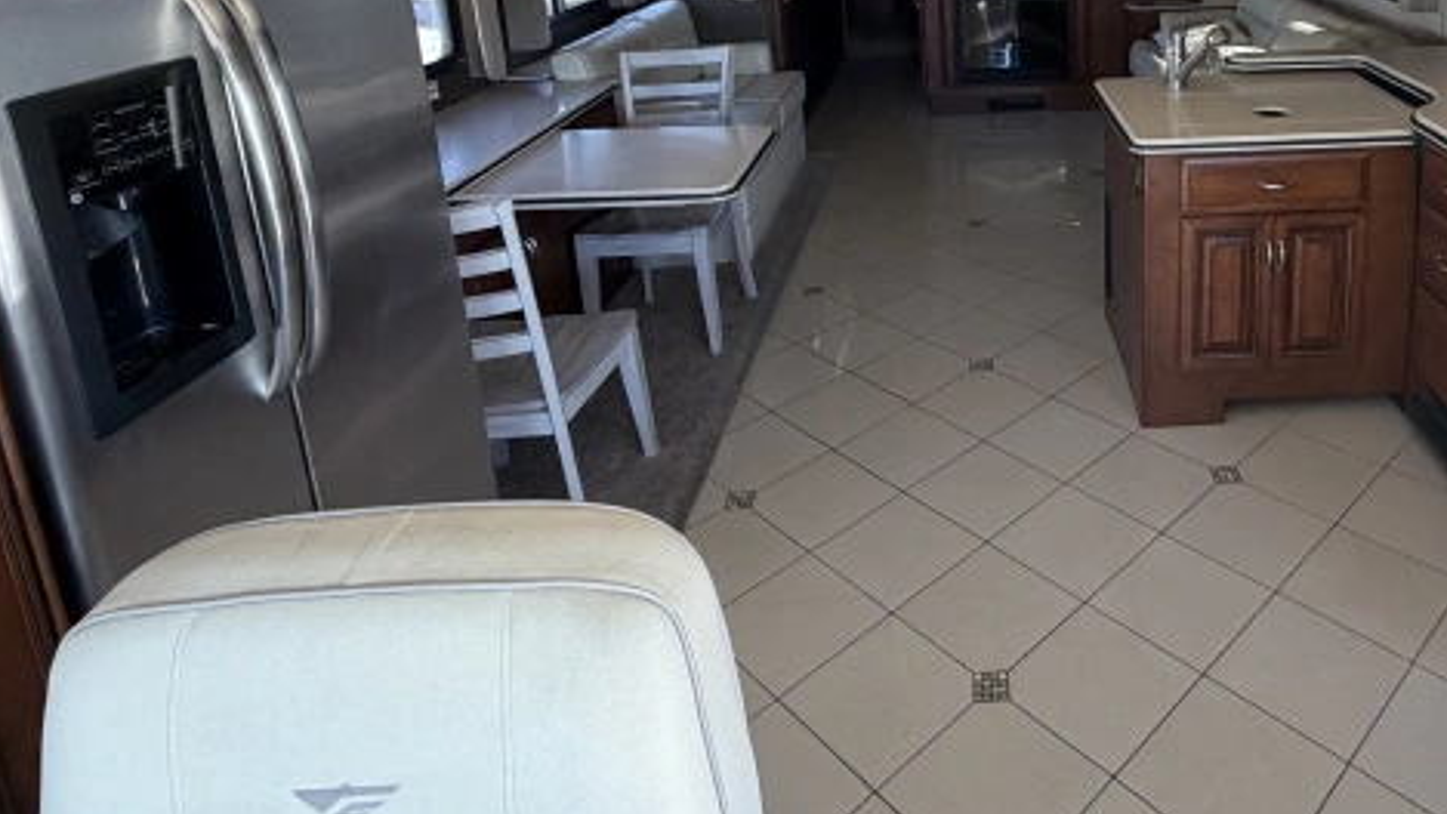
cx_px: 1006
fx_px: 998
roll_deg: +0.3
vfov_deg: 40.8
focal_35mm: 26
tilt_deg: -14.2
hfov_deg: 69.1
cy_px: 74
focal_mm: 2.22
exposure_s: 1/121
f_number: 2.2
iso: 200
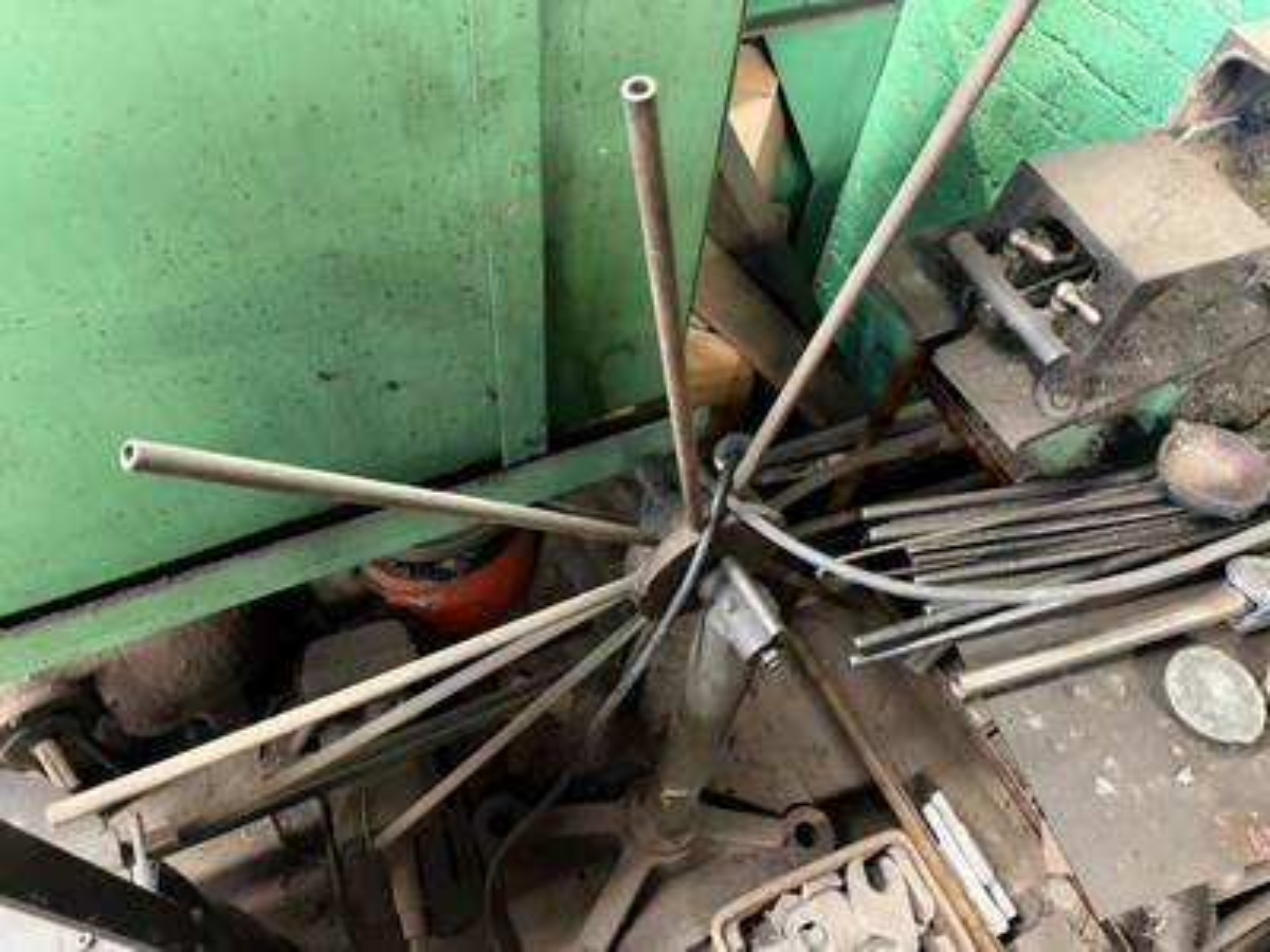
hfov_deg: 71.6
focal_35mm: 24
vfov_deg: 56.8
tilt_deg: -55.6
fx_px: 881
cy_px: 476
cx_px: 635
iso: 1000
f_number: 1.78
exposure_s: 1/30
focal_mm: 6.76
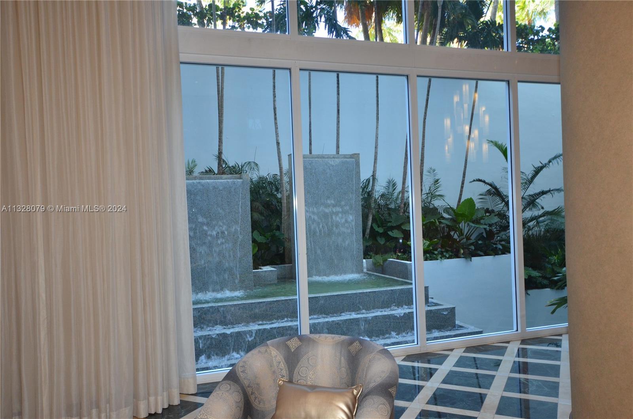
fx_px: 526
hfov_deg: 62.0
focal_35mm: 30
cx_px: 316
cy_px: 210
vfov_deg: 43.4
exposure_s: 1/60
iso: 800
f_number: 5.6
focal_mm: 20
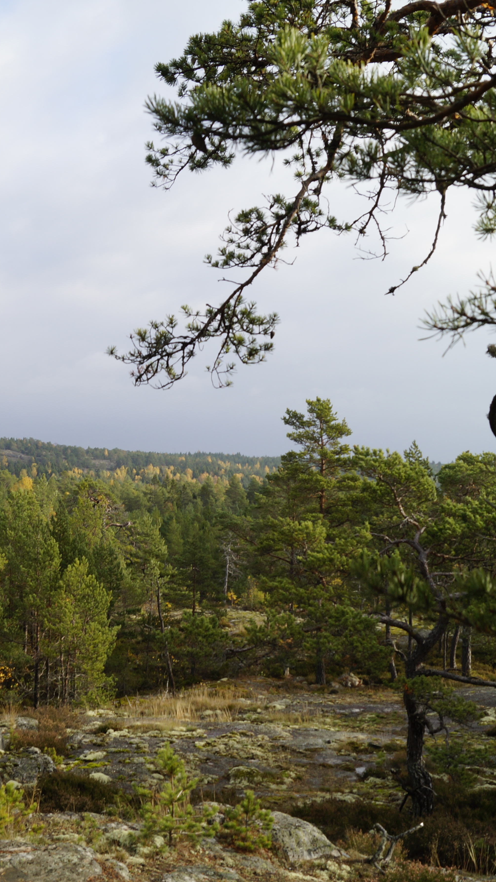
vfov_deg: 47.4
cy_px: 440
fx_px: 1005
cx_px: 133
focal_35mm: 43
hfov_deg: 27.4
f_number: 8
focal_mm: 18
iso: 100
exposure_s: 1/125
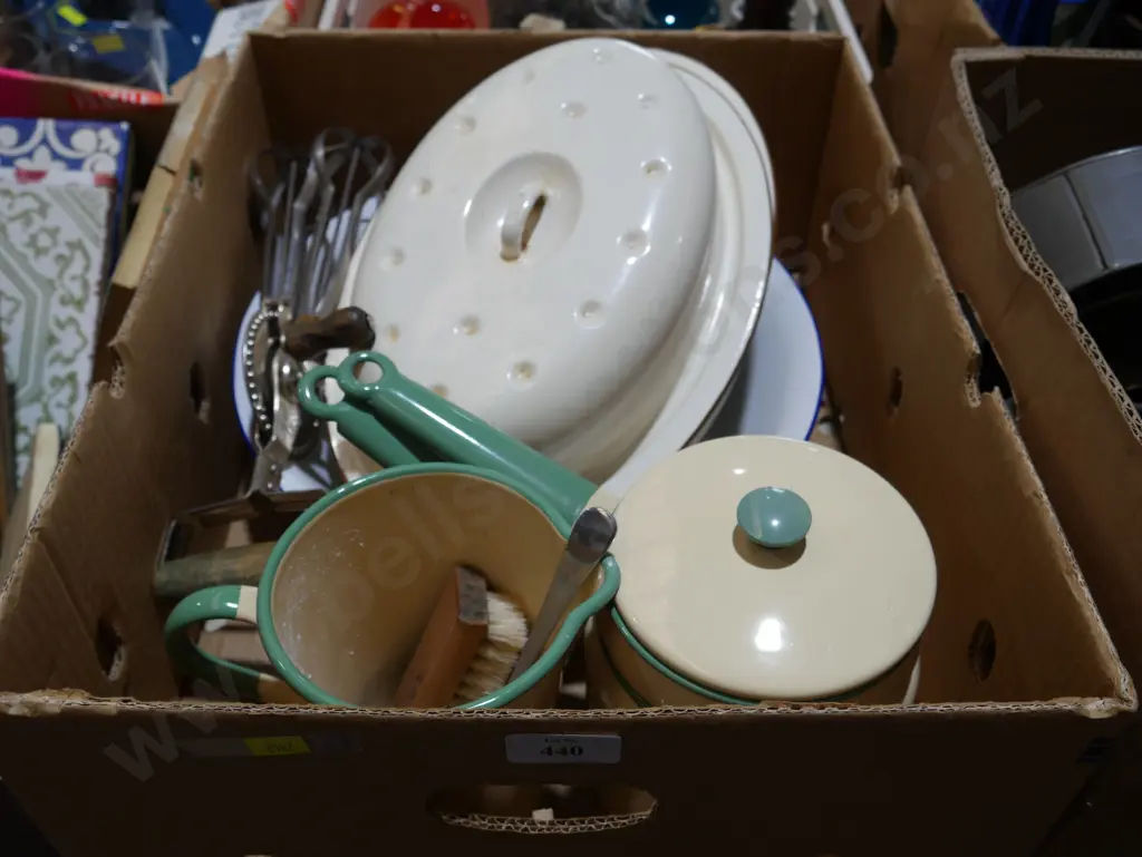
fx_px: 1056
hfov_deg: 56.8
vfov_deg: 44.2
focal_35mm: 32
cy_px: 428
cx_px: 571
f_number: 4.5
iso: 200
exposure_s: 1/125
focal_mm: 16
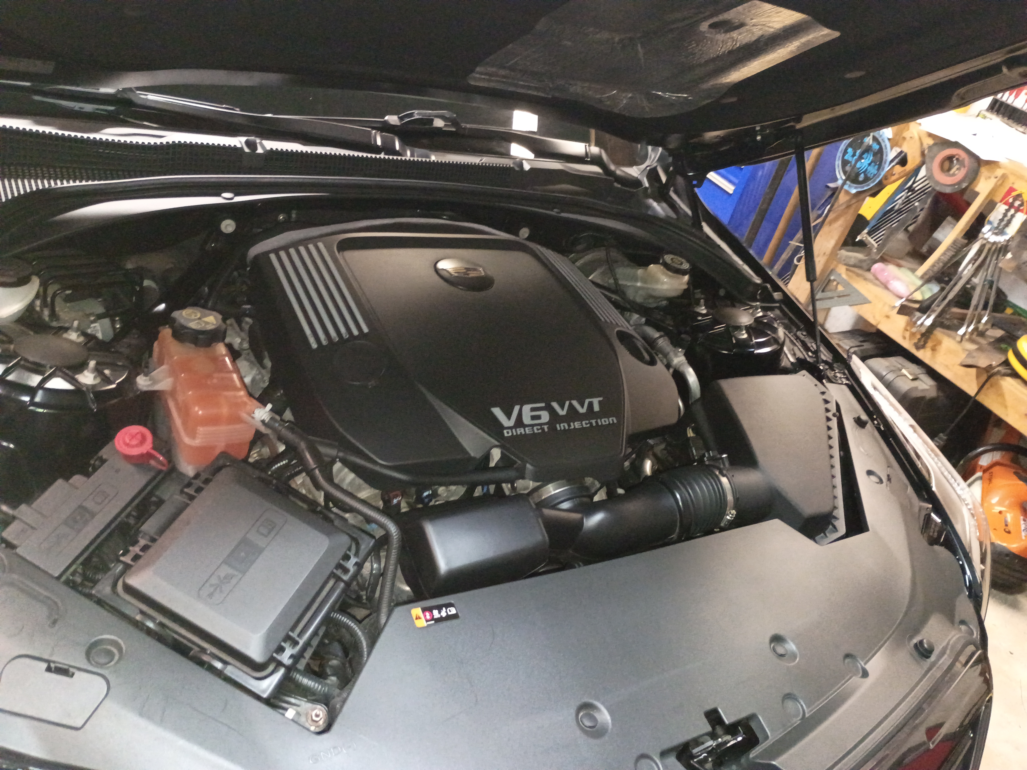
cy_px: 385
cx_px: 514
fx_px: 860
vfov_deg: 48.2
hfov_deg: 61.7
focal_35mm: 29
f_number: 1.8
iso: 100
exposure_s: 1/24
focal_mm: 4.27
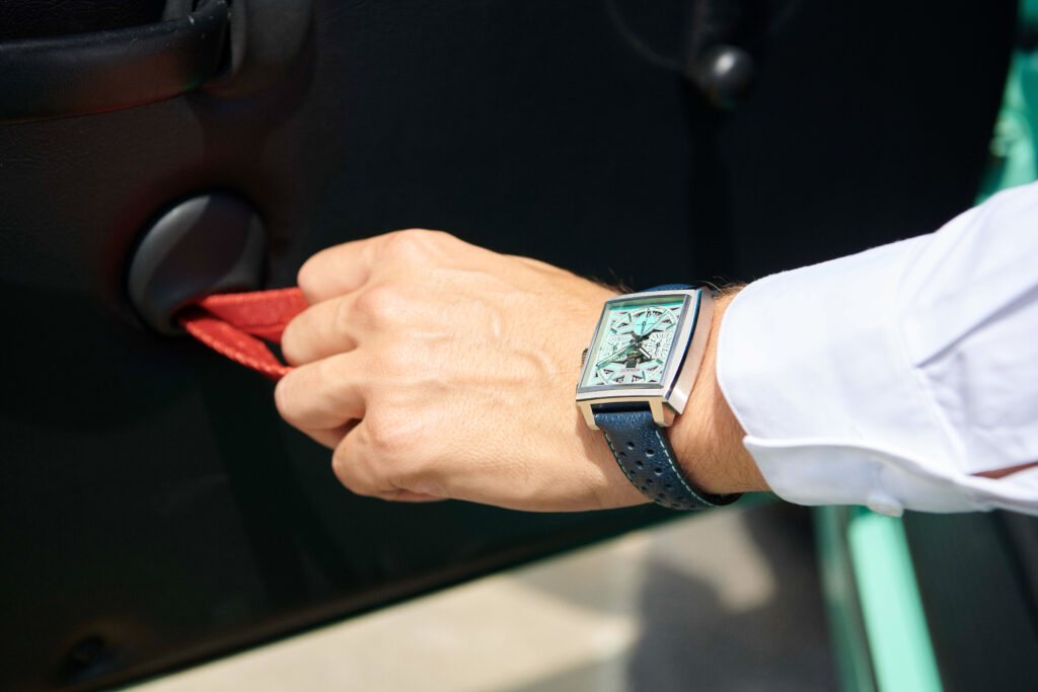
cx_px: 519
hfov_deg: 28.8
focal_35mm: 70
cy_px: 346
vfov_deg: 19.5
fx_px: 2018
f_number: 5
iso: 100
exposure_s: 1/500
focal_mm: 70
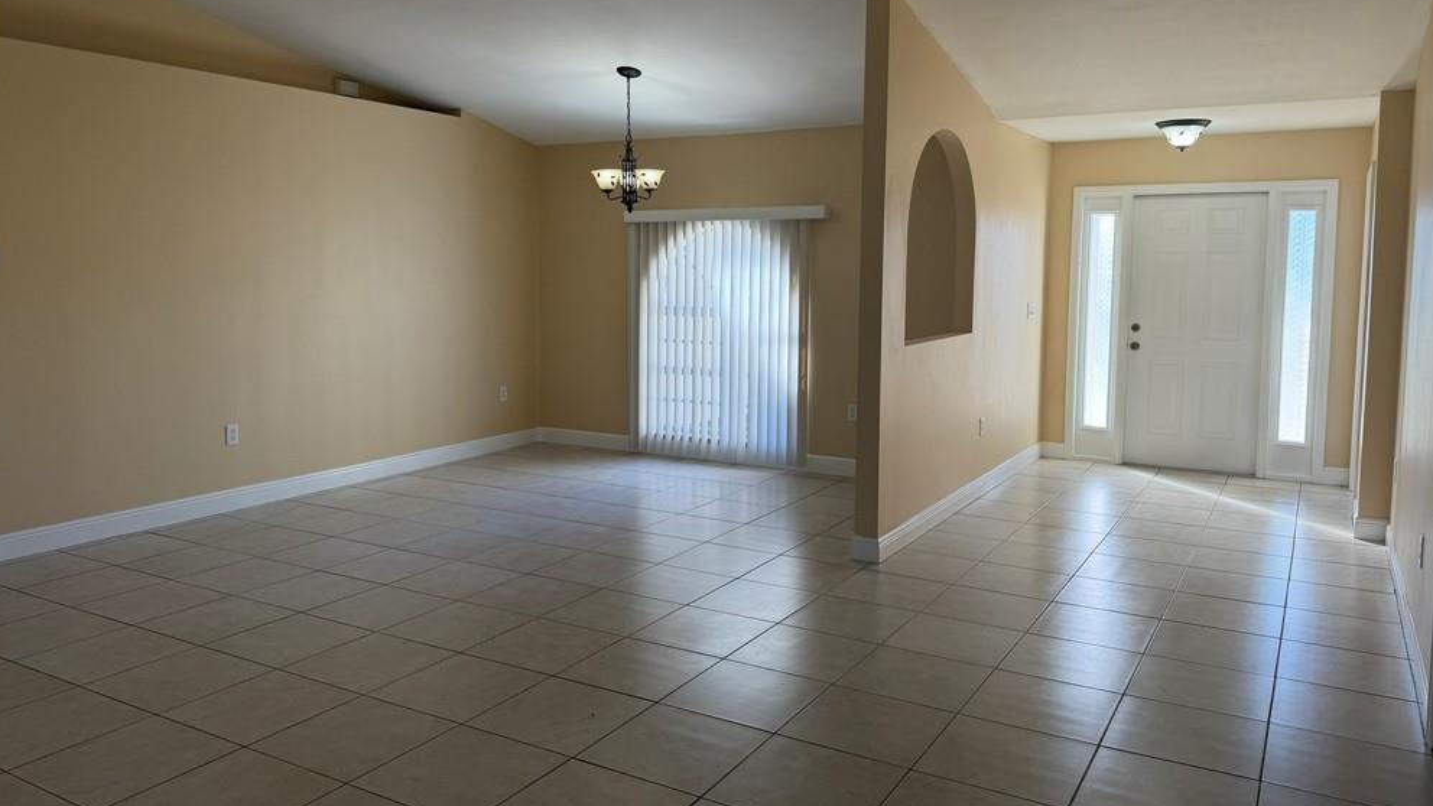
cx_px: 727
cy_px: 348
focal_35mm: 27
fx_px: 1026
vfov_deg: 42.8
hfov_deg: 69.9
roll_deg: -0.4
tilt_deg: -4.8
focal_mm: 6.76
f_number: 1.78
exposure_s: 1/199
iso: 80
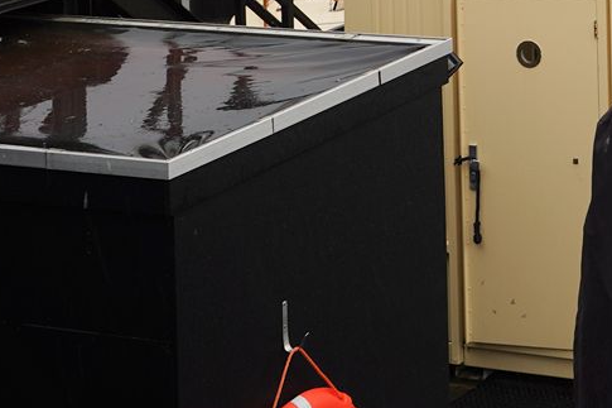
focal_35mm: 99
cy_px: -356
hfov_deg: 17.7
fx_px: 1682
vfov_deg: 12.5
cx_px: 1001
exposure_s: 1/100
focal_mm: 24
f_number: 5.6
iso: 100
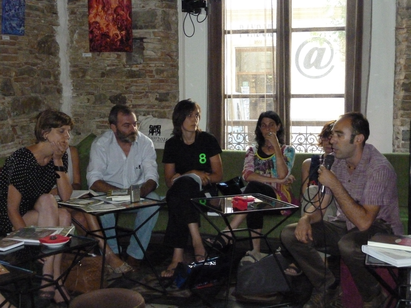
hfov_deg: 35.5
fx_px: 641
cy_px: 154
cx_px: 206
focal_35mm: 54
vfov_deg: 27.0
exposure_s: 1/60
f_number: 4.5
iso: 1000
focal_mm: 9.7
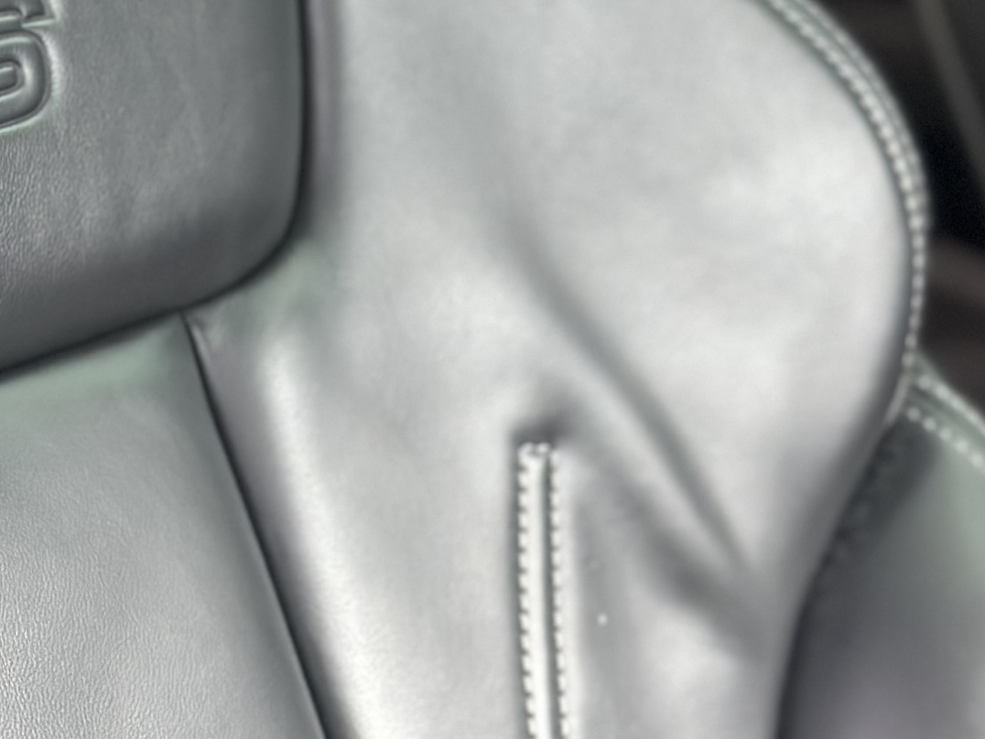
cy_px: 44
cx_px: -15
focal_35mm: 103
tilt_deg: -14.7
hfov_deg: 18.5
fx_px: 2931
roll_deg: -0.8
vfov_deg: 14.2
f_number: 1.78
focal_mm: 6.86
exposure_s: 1/25
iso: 640
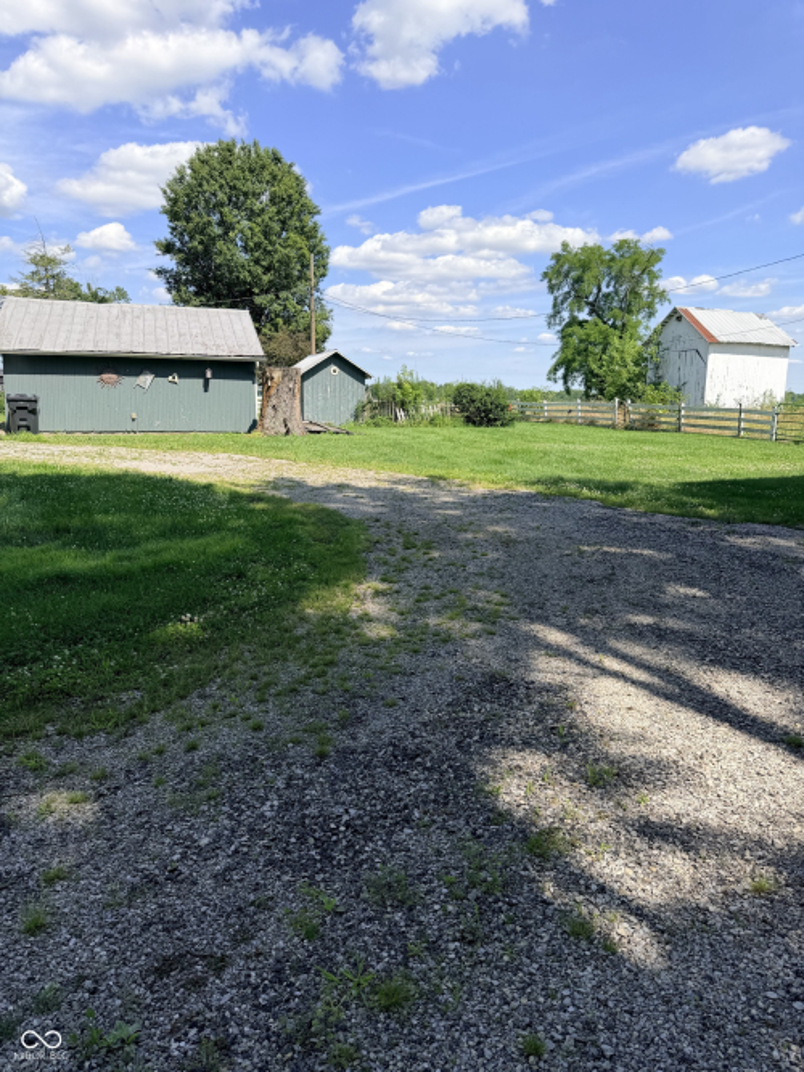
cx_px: 402
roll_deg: +0.5
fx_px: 743
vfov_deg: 71.6
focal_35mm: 24
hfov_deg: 56.8
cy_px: 536
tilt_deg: -8.7
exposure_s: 1/3953
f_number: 1.78
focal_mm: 6.76
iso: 80
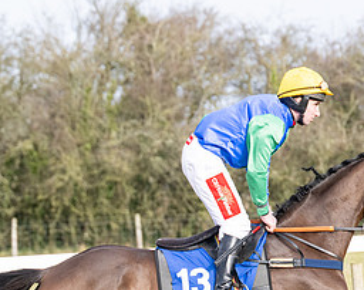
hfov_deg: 5.4
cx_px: 286
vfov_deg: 4.3
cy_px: 338
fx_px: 3883
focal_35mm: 361
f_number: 5
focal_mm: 130
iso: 800
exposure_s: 1/2000
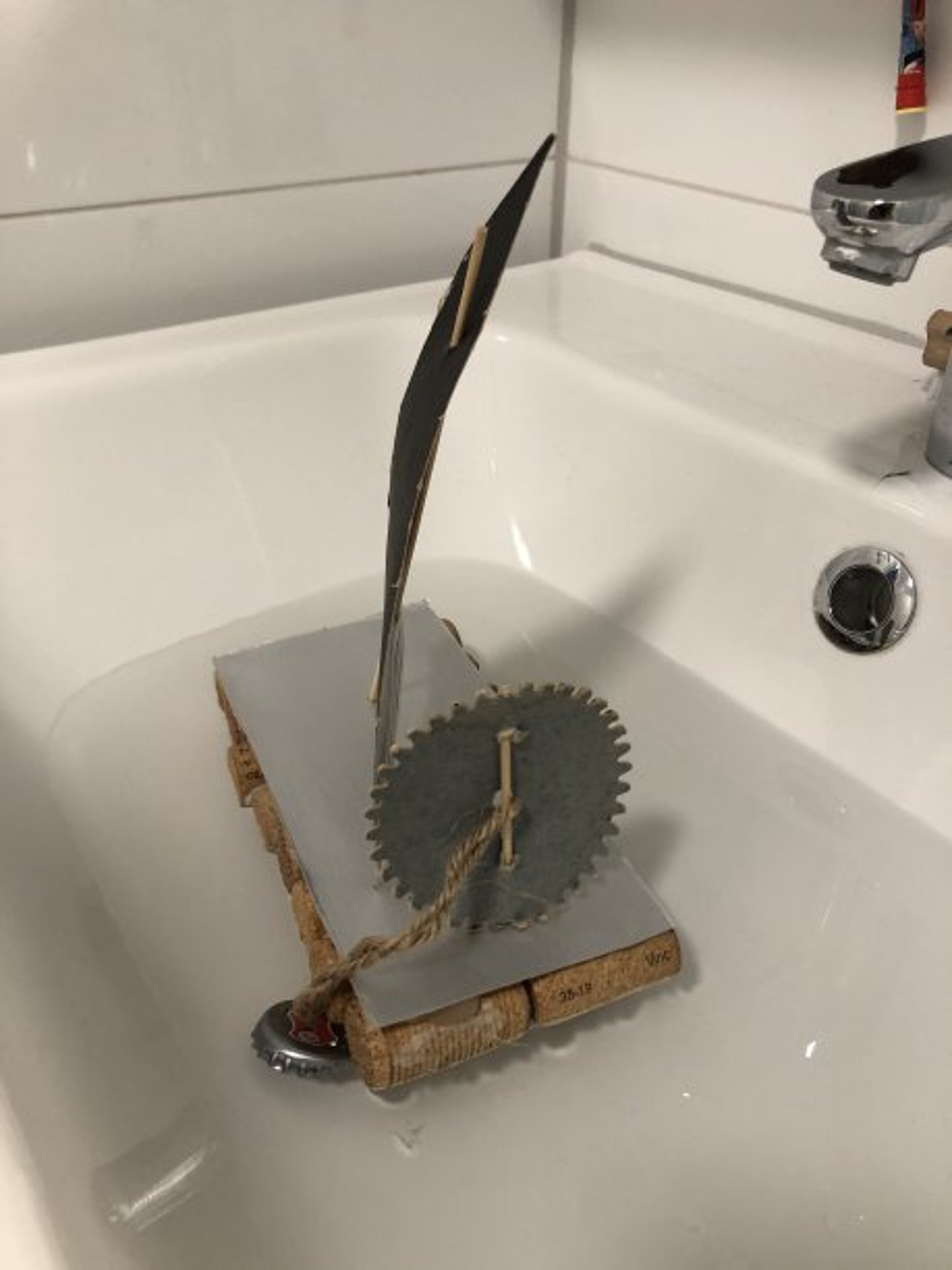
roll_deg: -1.5
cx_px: 476
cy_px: 635
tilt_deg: -31.7
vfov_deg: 63.4
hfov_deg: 49.7
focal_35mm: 28
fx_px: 1027
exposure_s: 1/24
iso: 40
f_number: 1.8
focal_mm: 3.99
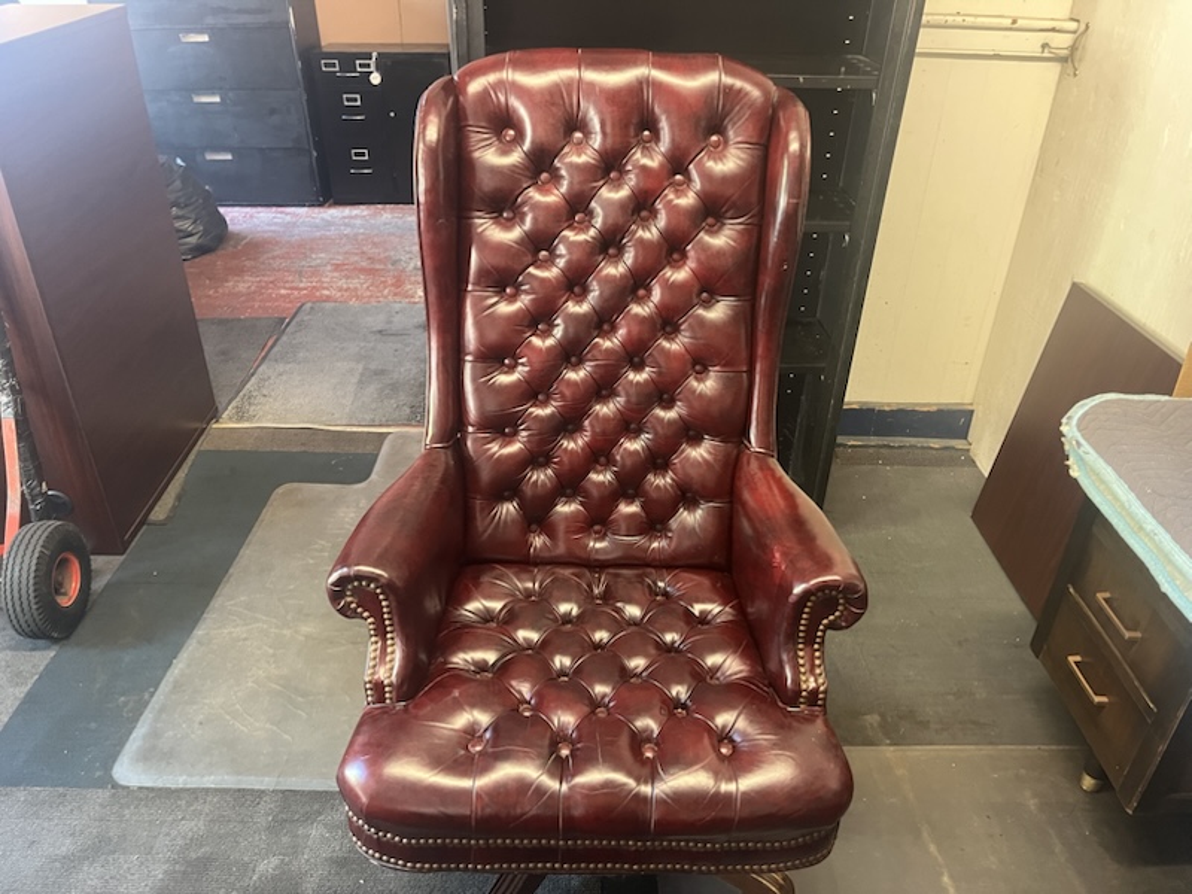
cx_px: 596
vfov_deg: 53.1
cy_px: 447
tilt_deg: -29.2
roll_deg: -2.5
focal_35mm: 26
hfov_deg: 67.3
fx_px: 895
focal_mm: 5.1
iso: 500
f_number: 1.6
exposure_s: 1/40
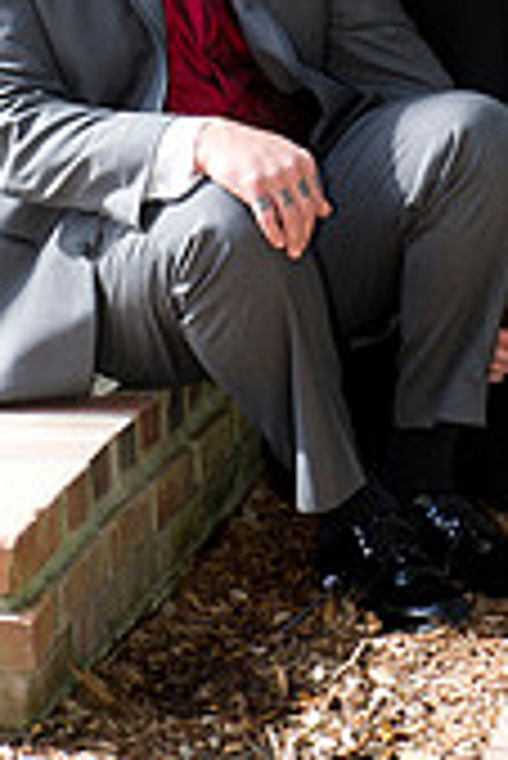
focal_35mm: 186
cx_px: 452
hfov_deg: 7.4
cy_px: -4
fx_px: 3929
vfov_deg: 10.9
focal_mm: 70
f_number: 5.6
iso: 200
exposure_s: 1/160
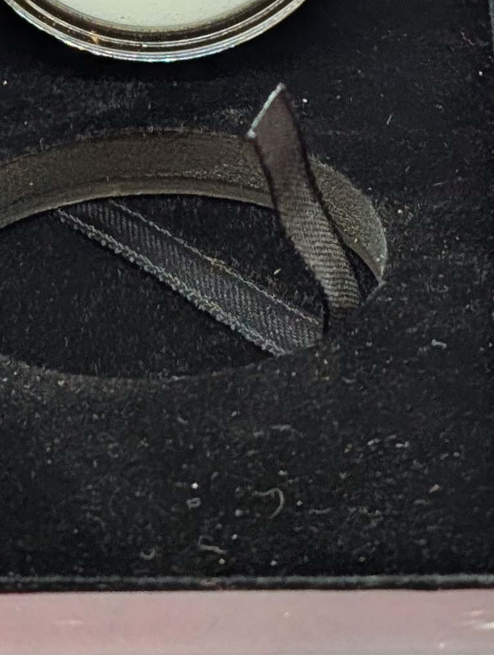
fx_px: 3700
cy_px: -381
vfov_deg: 9.8
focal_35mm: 195
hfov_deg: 7.6
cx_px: 247
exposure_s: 1/43.9
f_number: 1.68
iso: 44
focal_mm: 6.9
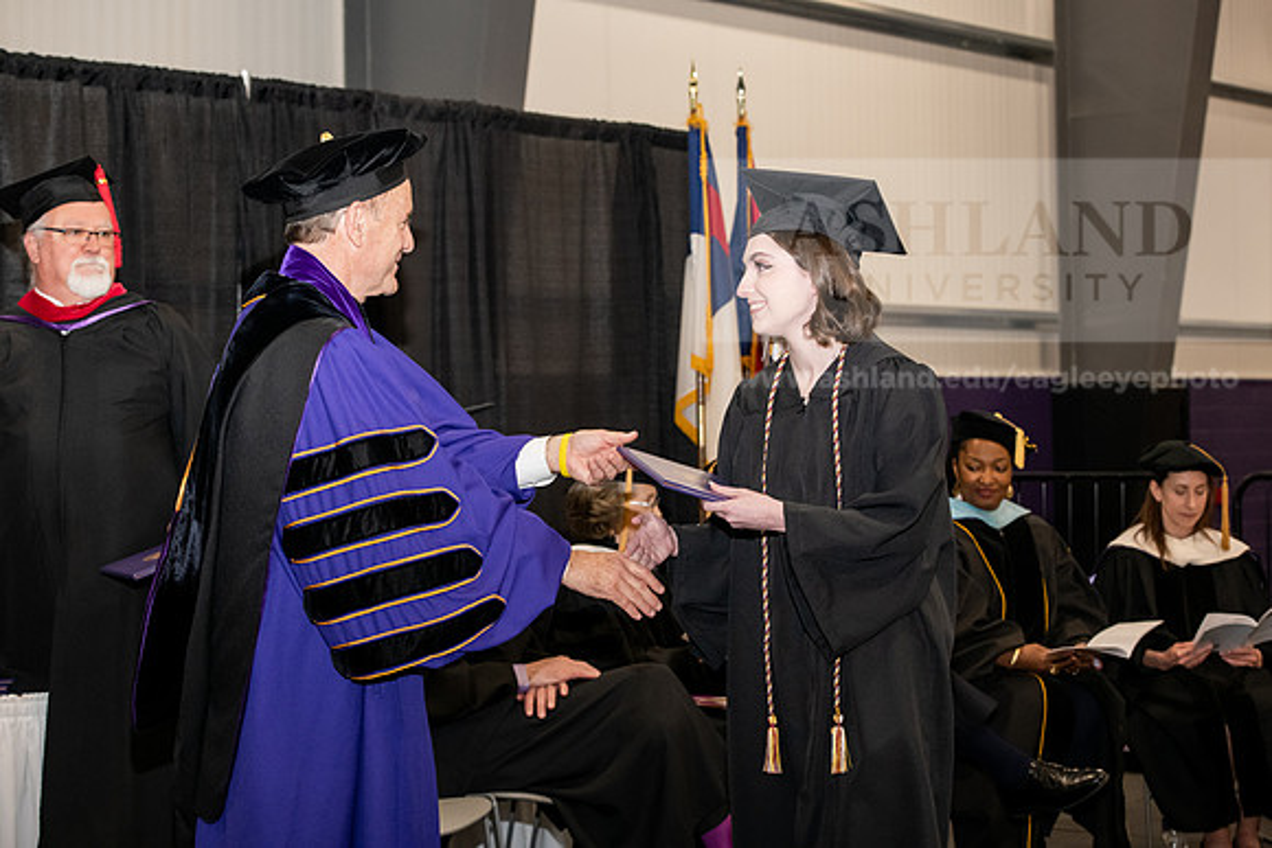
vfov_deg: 19.5
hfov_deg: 28.8
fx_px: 2474
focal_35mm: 70
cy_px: 424
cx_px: 636
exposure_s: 1/200
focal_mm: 70
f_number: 5.6
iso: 2500
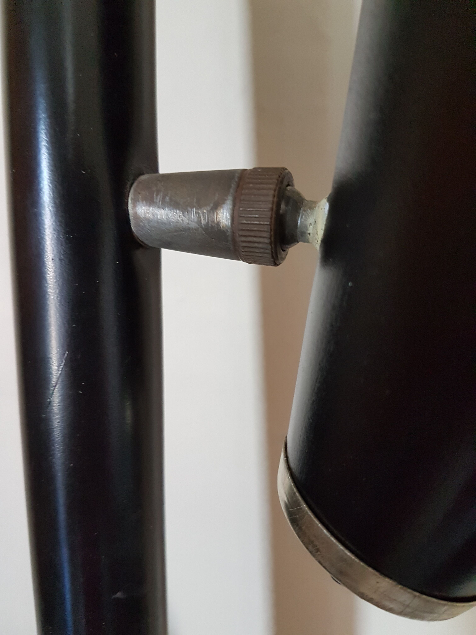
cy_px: 318
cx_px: 238
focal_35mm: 26
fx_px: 477
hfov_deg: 53.1
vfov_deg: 67.3
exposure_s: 1/50
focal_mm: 4.2
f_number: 1.7
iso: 320
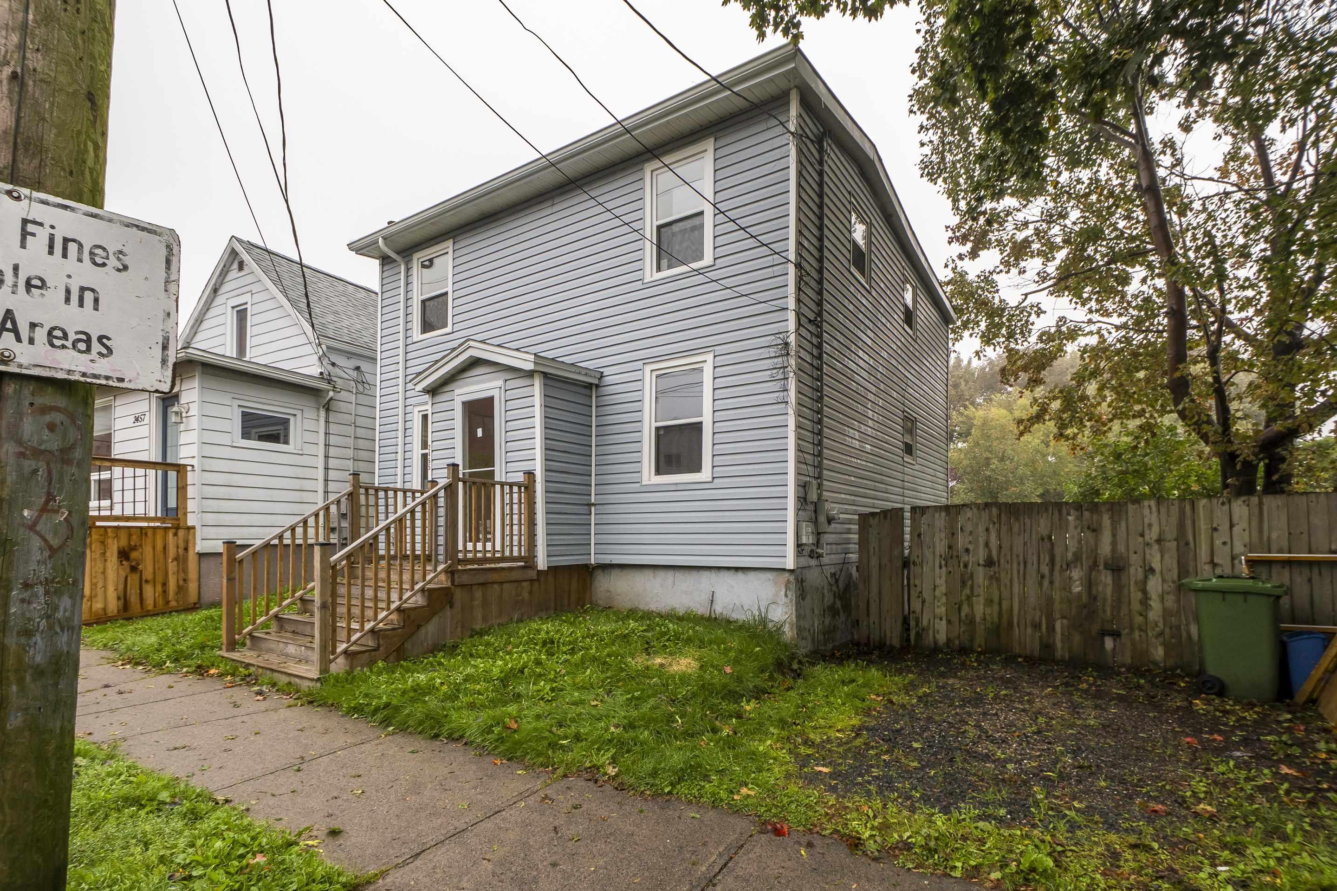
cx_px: 647
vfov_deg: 73.7
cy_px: 459
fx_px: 594
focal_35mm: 16
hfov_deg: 96.7
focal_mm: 10
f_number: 6.3
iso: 400
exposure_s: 1/400
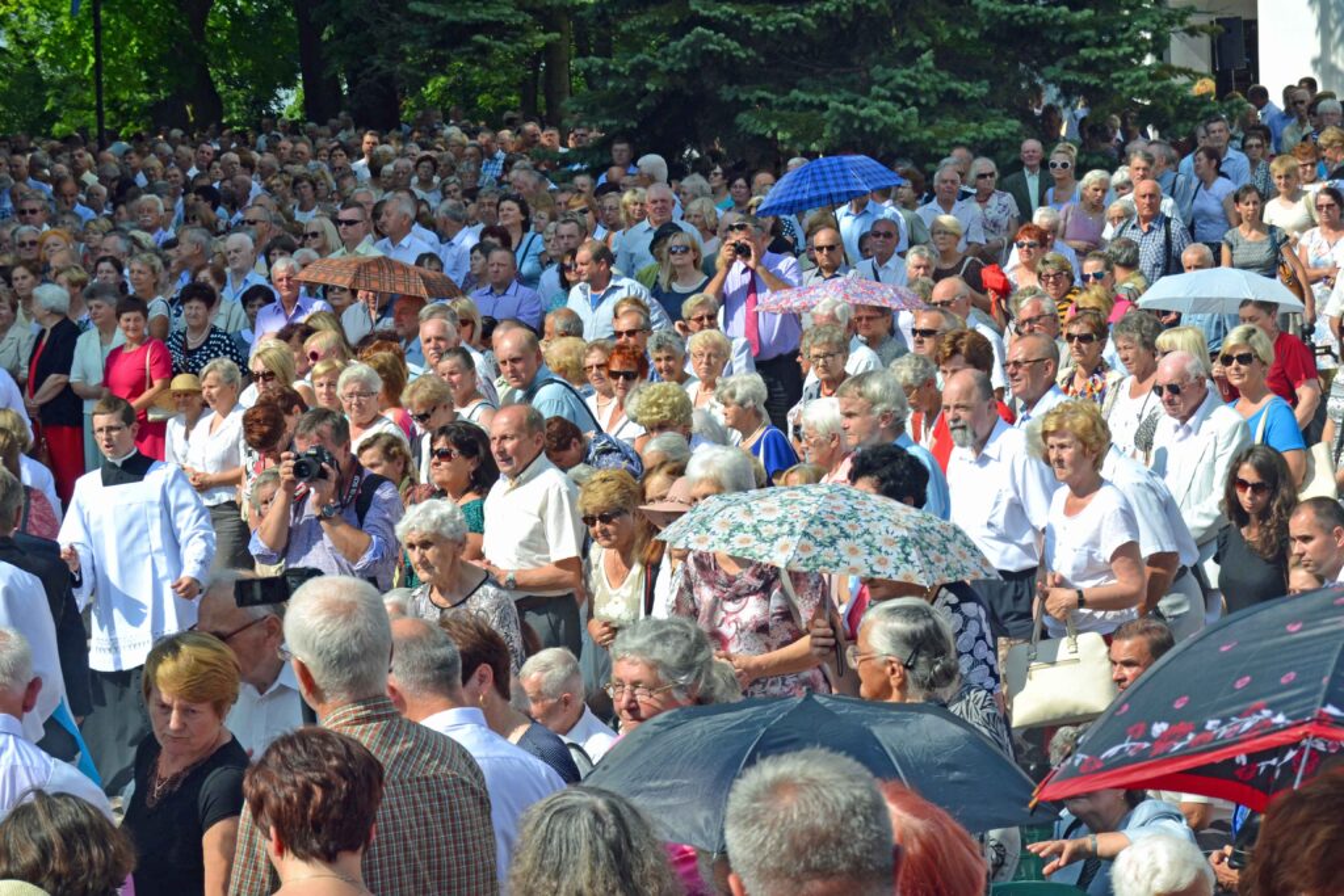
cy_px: 448
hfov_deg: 24.6
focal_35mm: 82
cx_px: 672
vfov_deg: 16.6
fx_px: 3080
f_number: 8
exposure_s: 1/250
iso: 100
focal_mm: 55
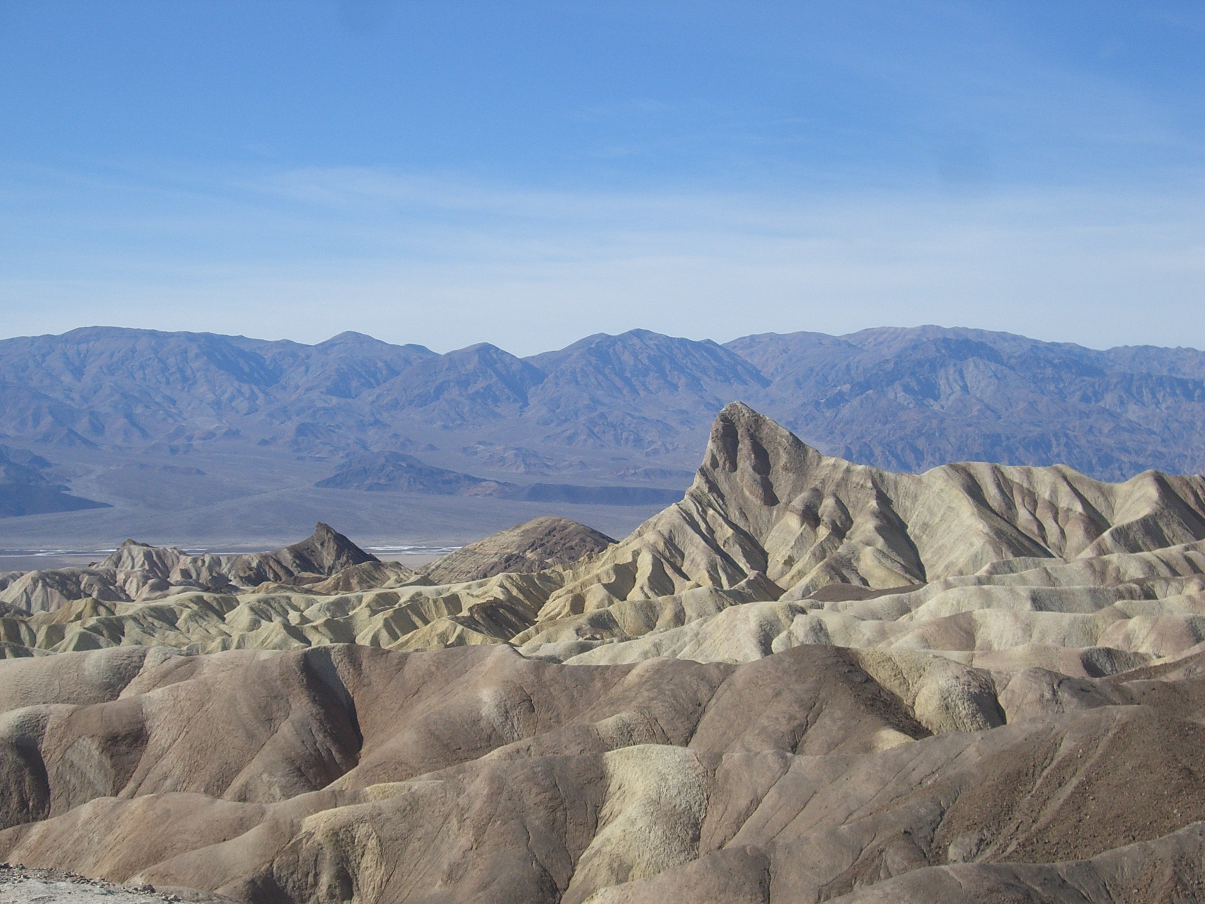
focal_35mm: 66
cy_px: 452
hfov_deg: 29.4
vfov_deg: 22.3
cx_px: 602
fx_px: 2297
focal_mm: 10.7
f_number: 5.8
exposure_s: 1/500
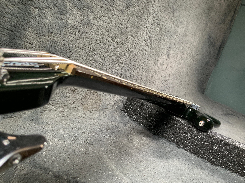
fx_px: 205
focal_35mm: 29
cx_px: 122
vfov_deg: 48.2
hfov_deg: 61.7
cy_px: 92
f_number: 1.8
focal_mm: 3
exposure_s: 1/104
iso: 64
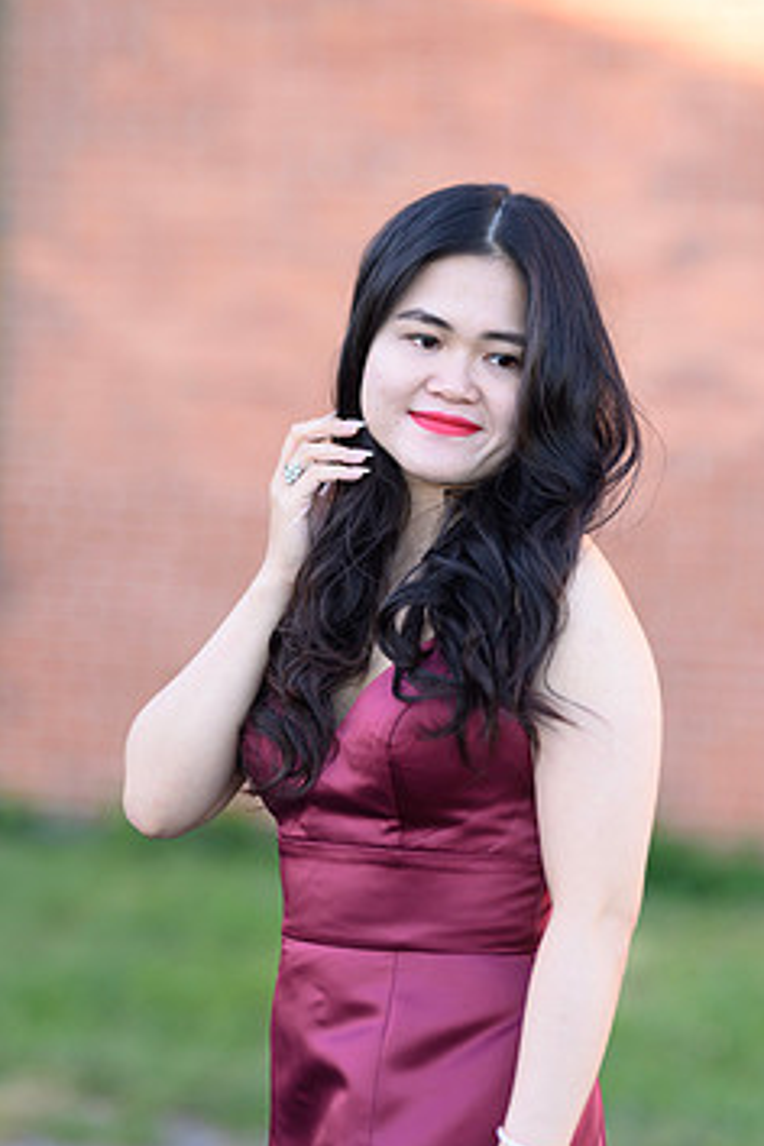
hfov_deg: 12.7
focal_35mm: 108
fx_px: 3438
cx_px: 405
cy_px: 693
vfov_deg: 18.9
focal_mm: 85
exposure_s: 1/1250
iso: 400
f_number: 1.8
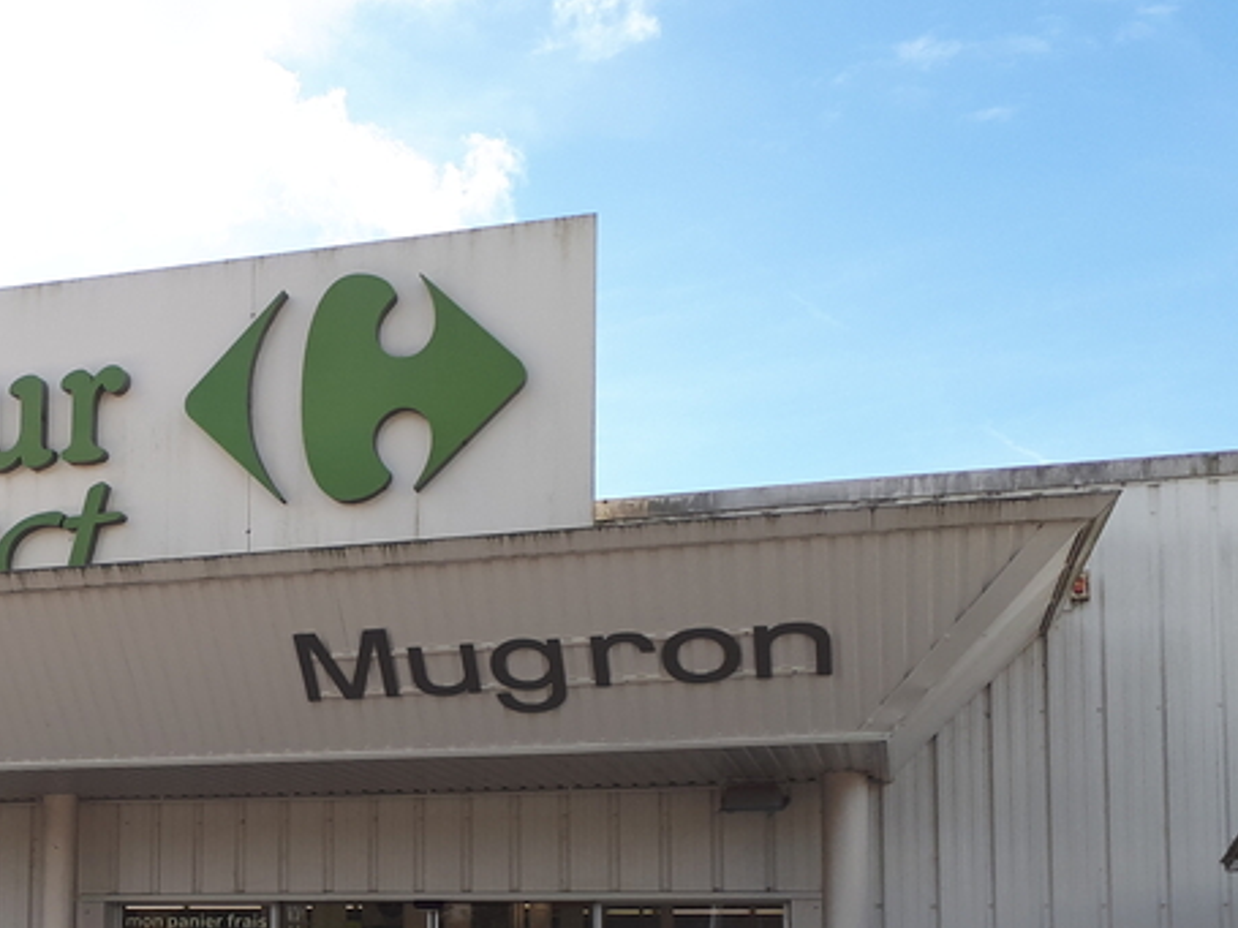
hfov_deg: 31.8
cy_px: 795
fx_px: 2038
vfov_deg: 25.0
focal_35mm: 57
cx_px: 79
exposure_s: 1/930
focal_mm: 3.6
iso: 40
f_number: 1.9
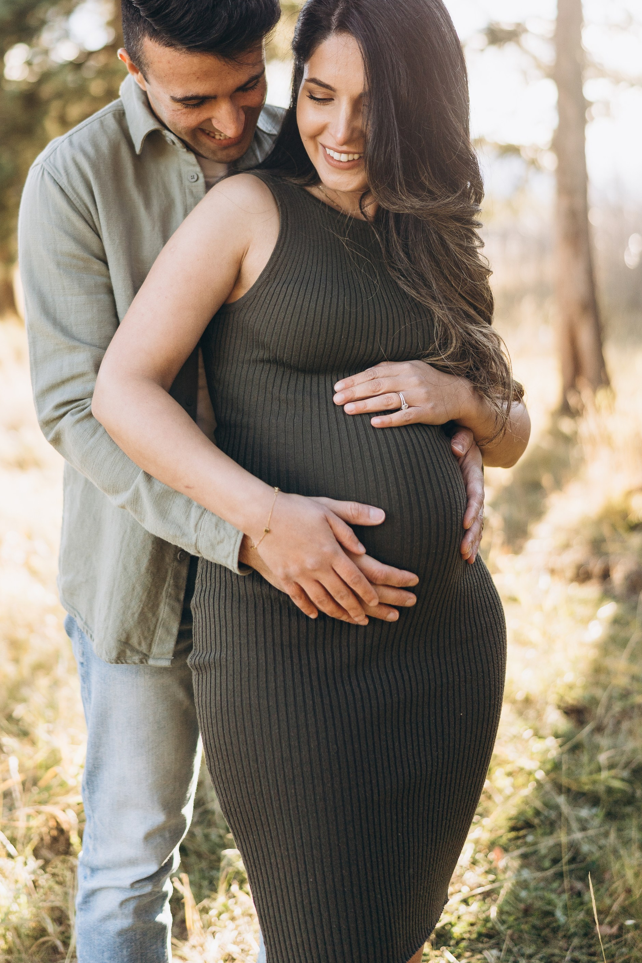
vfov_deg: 38.2
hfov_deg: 26.4
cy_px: 274
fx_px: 1364
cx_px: 237
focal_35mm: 51
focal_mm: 35
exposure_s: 1/2500
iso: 250
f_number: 1.4
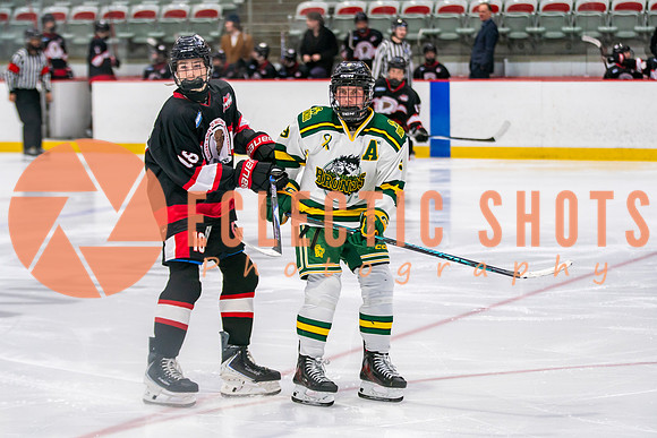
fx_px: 2339
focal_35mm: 128
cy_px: 213
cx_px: 328
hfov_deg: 16.0
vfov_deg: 10.7
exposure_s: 1/640
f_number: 2.8
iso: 1000
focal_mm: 95
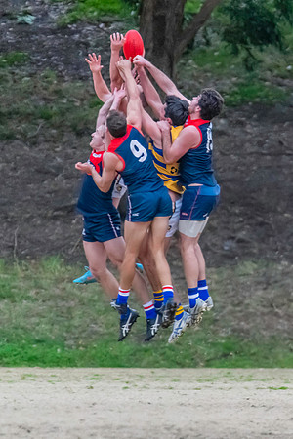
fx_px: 13464
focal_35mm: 1103
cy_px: 224
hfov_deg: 1.2
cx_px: 199
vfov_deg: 1.9
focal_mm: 600
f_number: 6.3
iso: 10000
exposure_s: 1/1600
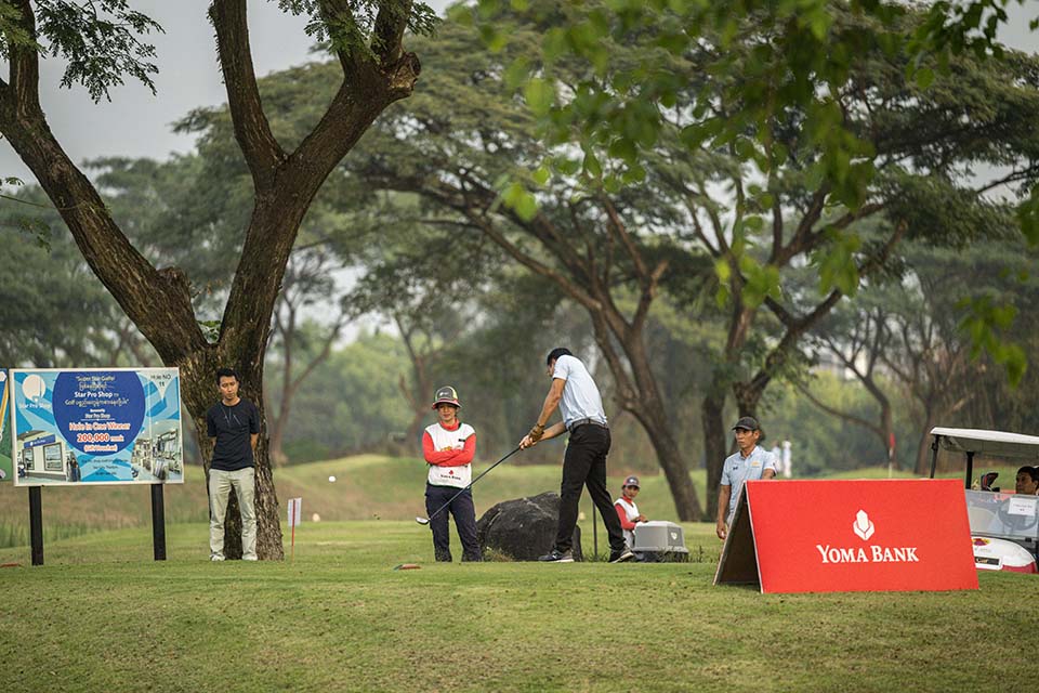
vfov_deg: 6.9
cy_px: 346
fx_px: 5772
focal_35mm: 200
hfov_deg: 10.3
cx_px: 520
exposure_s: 1/4000
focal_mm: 200
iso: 1800
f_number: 2.8
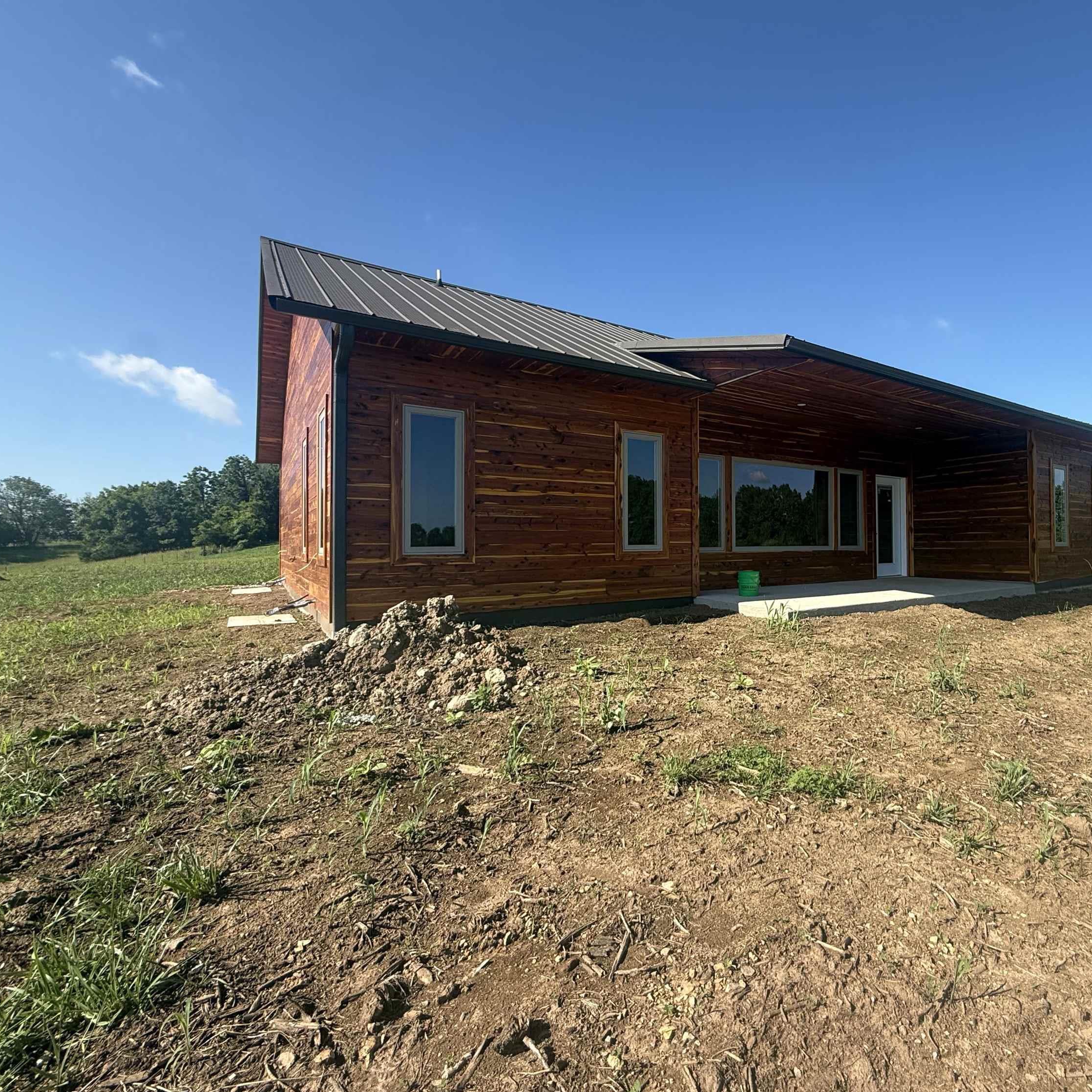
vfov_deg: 83.9
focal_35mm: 17
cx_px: 704
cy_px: 531
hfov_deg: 81.8
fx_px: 607
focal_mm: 2.22
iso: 50
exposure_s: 1/841
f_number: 2.2
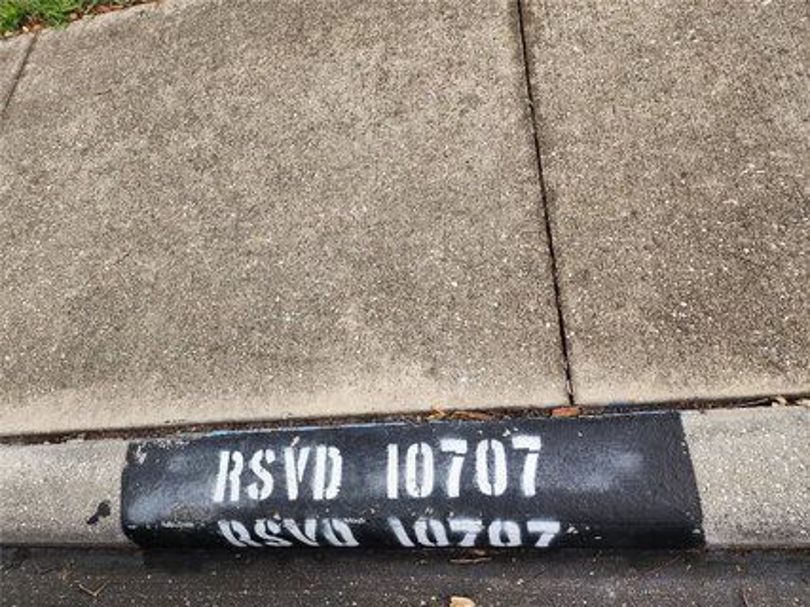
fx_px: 538
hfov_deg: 73.9
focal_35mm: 23
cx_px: 405
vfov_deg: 58.9
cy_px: 304
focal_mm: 6.4
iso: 25
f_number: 1.8
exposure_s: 1/120
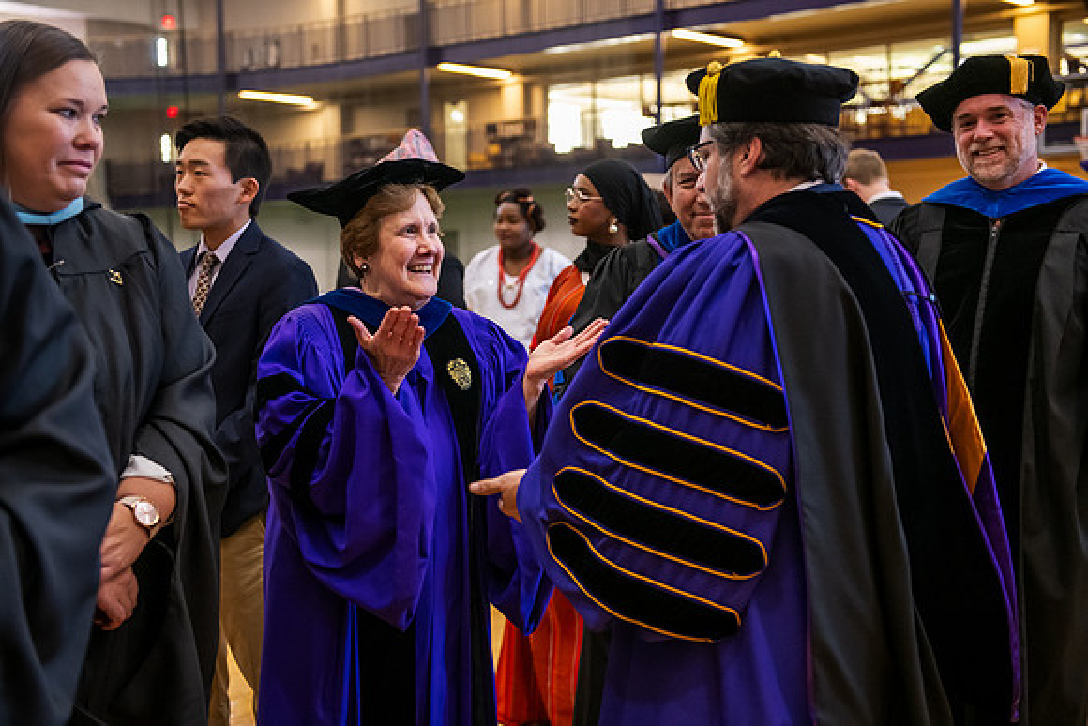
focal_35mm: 50
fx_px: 1511
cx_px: 544
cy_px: 363
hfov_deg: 39.6
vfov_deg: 27.0
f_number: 3.2
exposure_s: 1/125
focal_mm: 50
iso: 2500
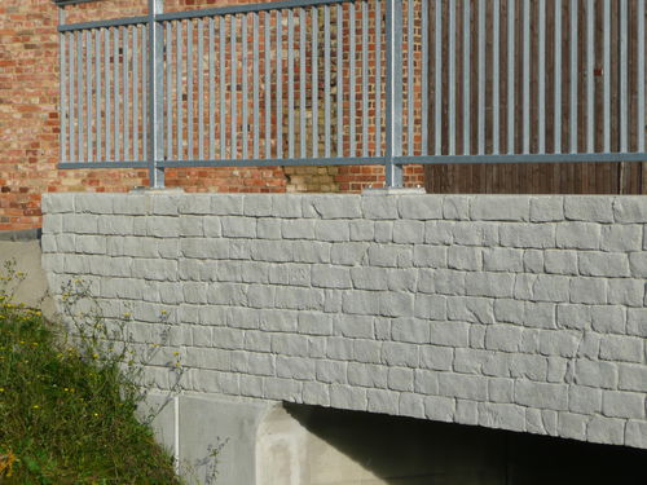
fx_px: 2635
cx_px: 324
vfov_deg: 10.5
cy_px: 242
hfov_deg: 14.0
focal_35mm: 141
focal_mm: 23.1
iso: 100
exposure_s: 1/500
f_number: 4.8
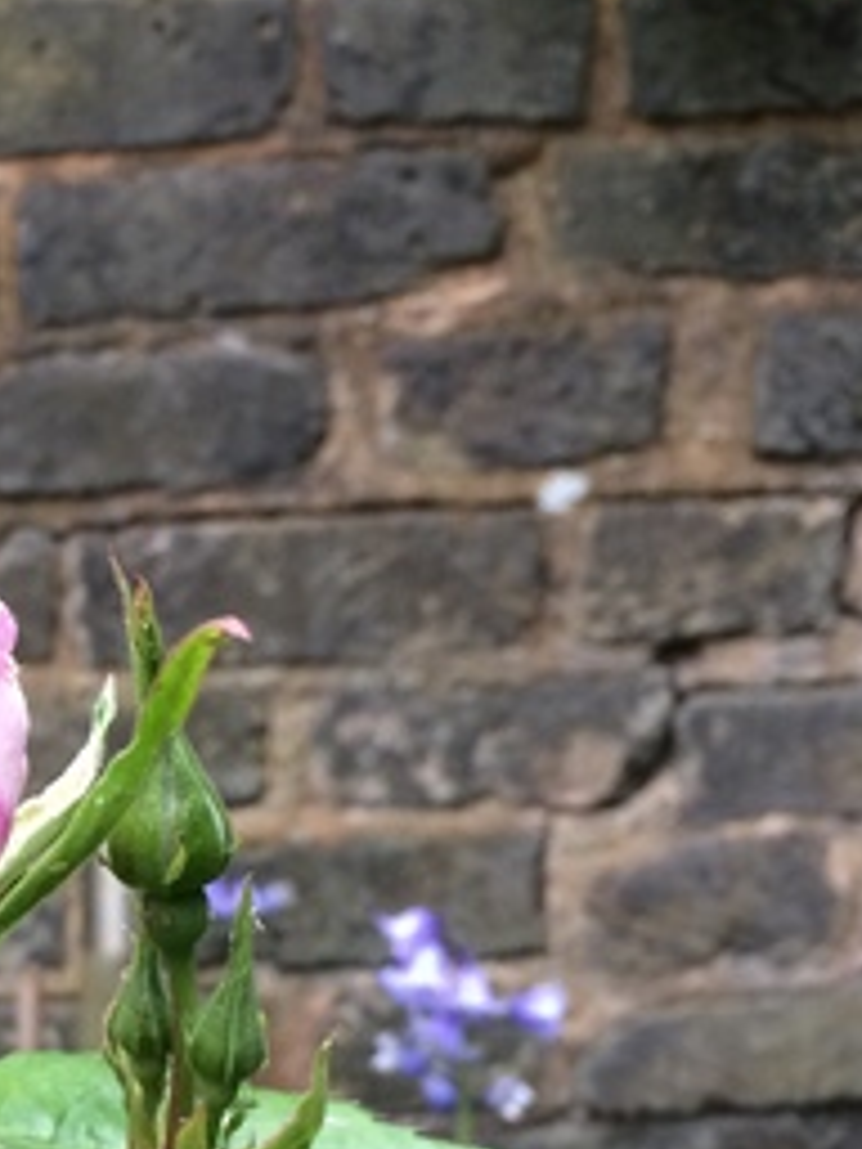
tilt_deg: -17.9
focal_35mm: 68
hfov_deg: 20.5
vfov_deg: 28.2
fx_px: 2258
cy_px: 853
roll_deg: +1.2
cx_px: -103
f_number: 2.2
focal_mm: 4.15
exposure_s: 1/33
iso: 100
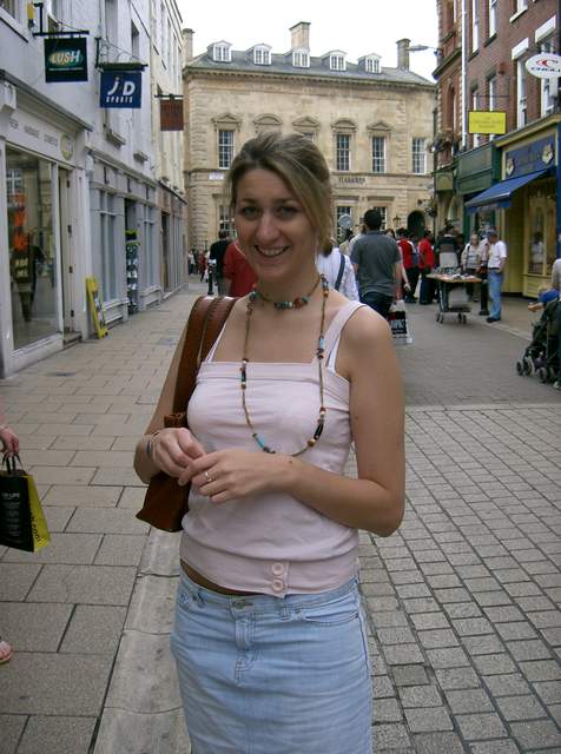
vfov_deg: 48.0
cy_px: 377
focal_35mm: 39
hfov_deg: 36.6
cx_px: 280
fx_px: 847
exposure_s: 1/500
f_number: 2.8
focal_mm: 8
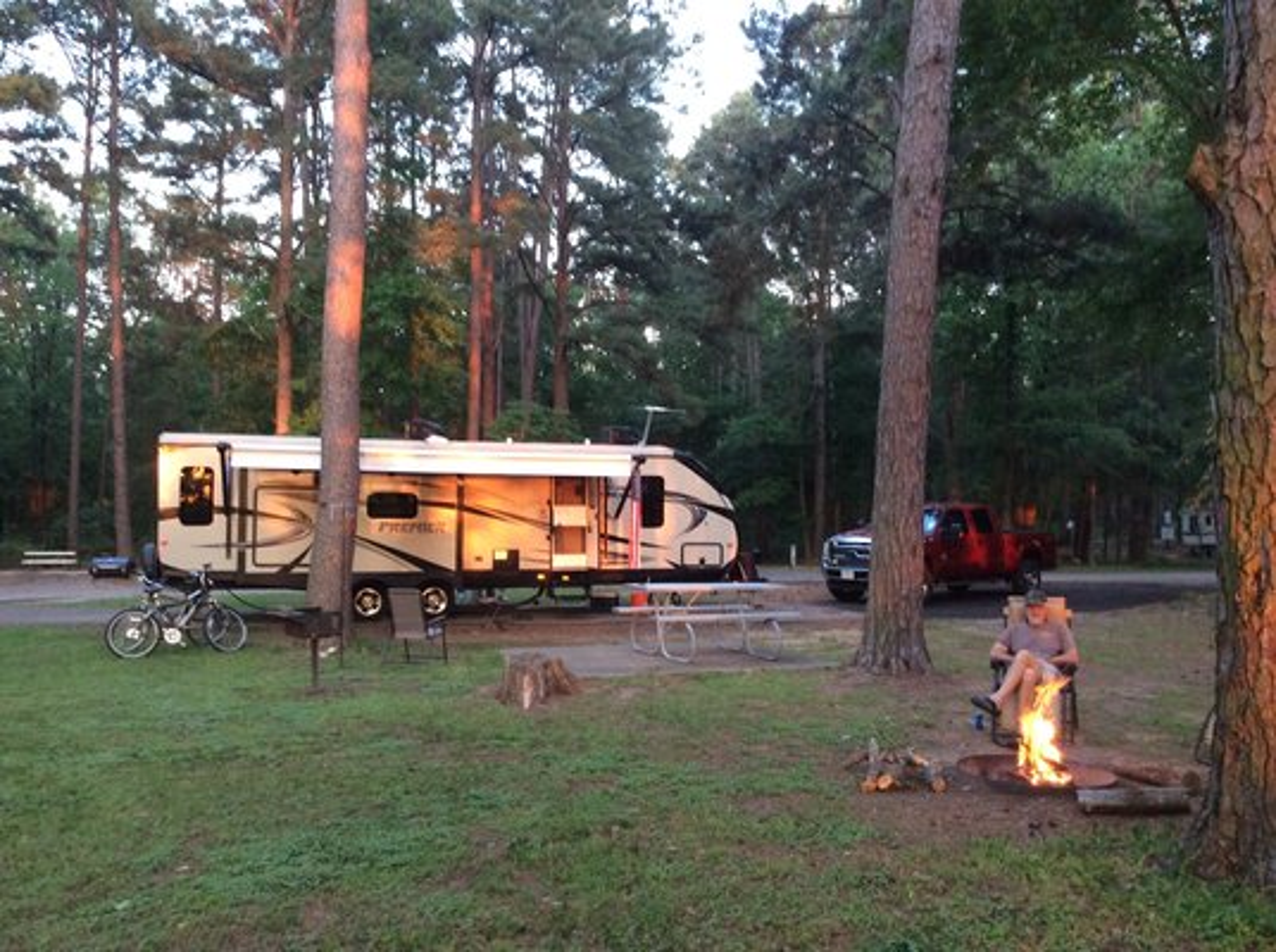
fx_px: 1177
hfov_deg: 56.9
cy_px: 476
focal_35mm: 32
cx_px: 638
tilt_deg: +1.2
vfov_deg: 44.0
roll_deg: -0.5
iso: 125
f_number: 2.4
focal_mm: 3.3
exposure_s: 1/24
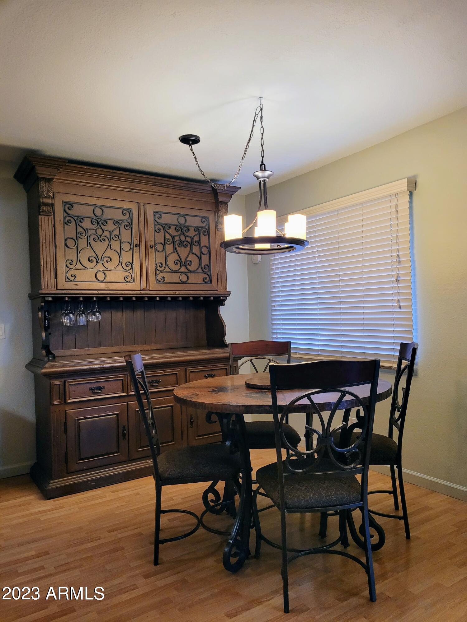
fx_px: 468
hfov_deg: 53.1
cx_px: 234
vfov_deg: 67.3
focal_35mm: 26
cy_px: 311
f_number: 1.8
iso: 250
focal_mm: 5.4
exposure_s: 1/120
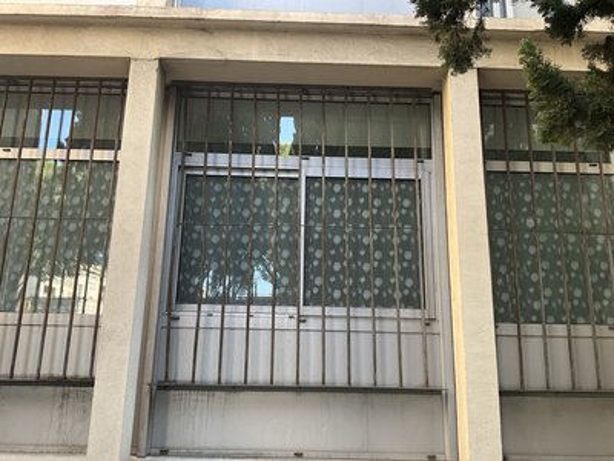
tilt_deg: +13.5
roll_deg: -2.1
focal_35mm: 29
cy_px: 230
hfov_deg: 61.7
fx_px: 514
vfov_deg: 48.2
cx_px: 307
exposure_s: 1/122
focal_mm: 3
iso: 40
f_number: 1.8
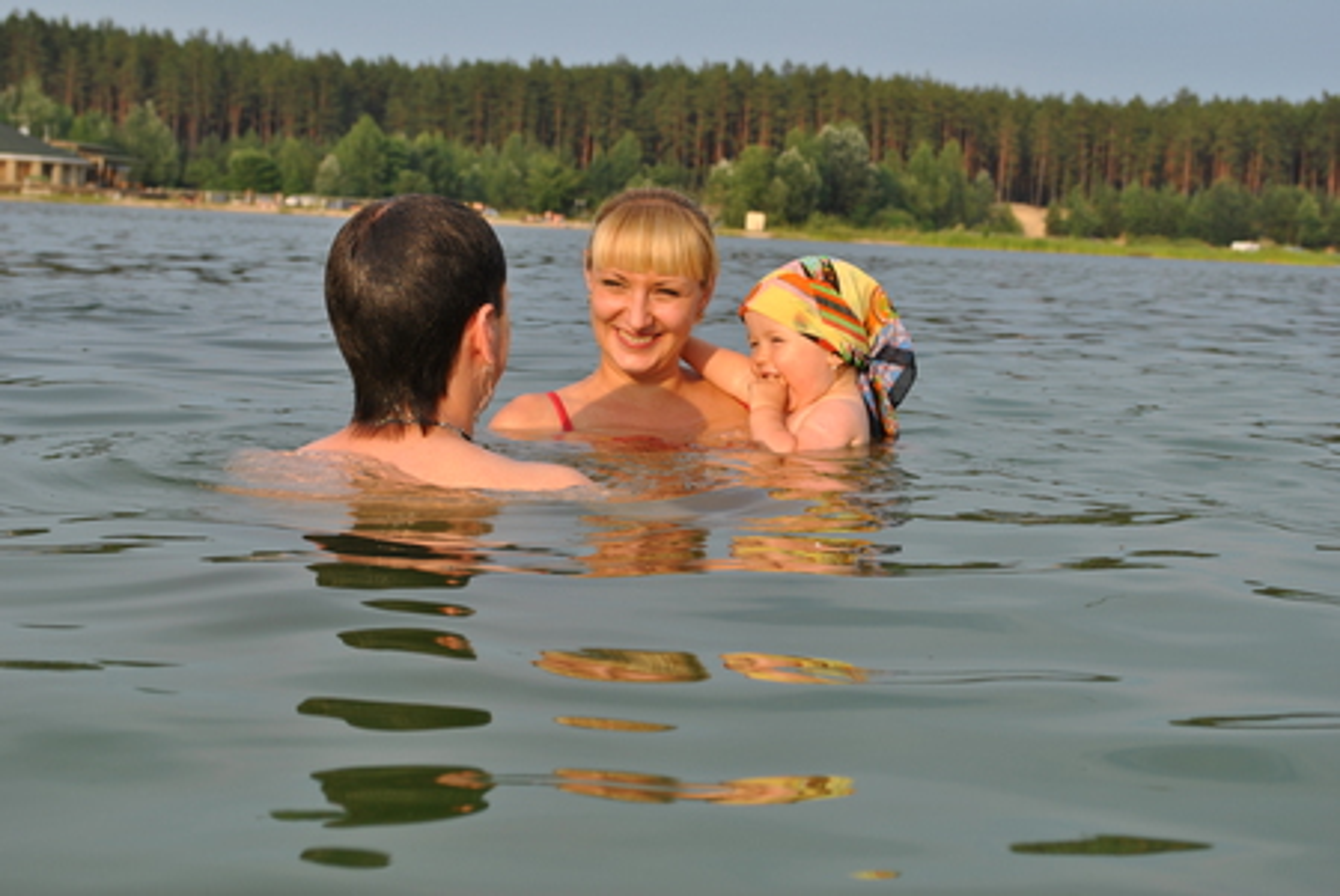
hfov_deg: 29.8
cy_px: 448
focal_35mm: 68
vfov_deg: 20.2
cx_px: 670
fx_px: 2515
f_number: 8
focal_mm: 45
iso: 100
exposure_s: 1/250
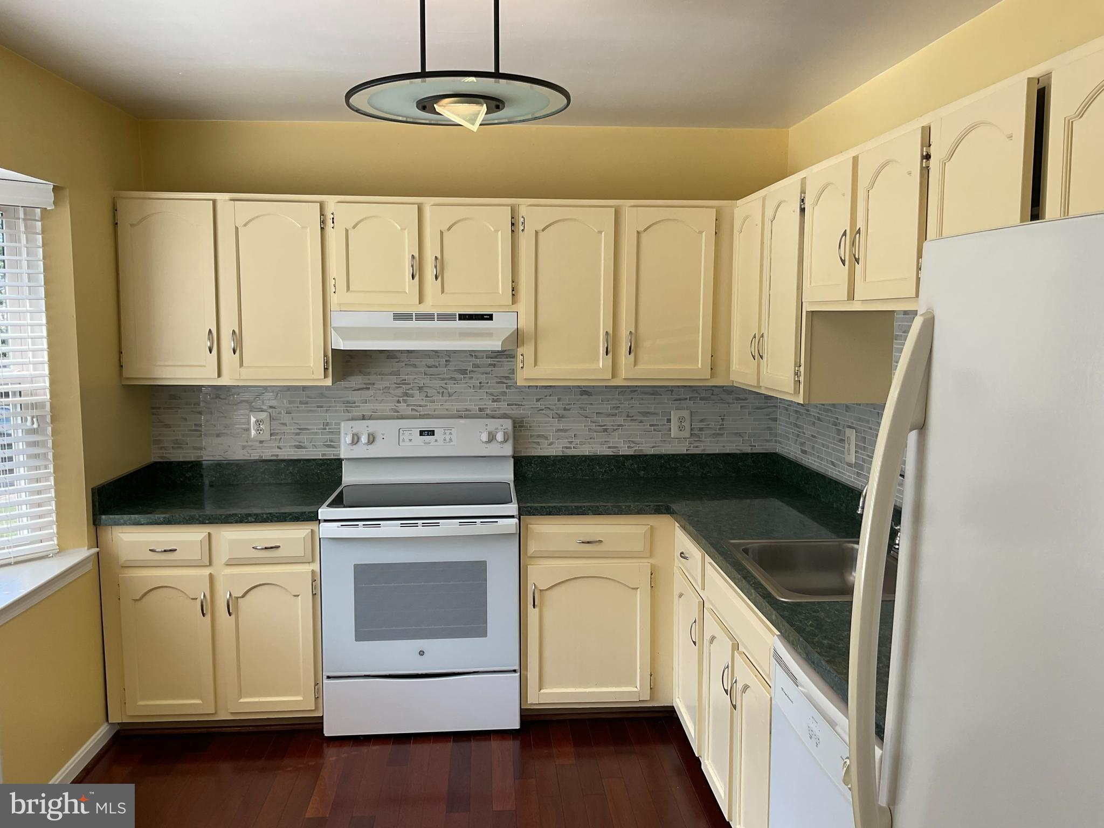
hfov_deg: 61.7
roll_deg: -0.6
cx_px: 552
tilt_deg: -6.0
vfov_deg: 48.2
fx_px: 925
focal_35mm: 29
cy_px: 414
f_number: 1.8
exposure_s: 1/146
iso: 16
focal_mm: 3
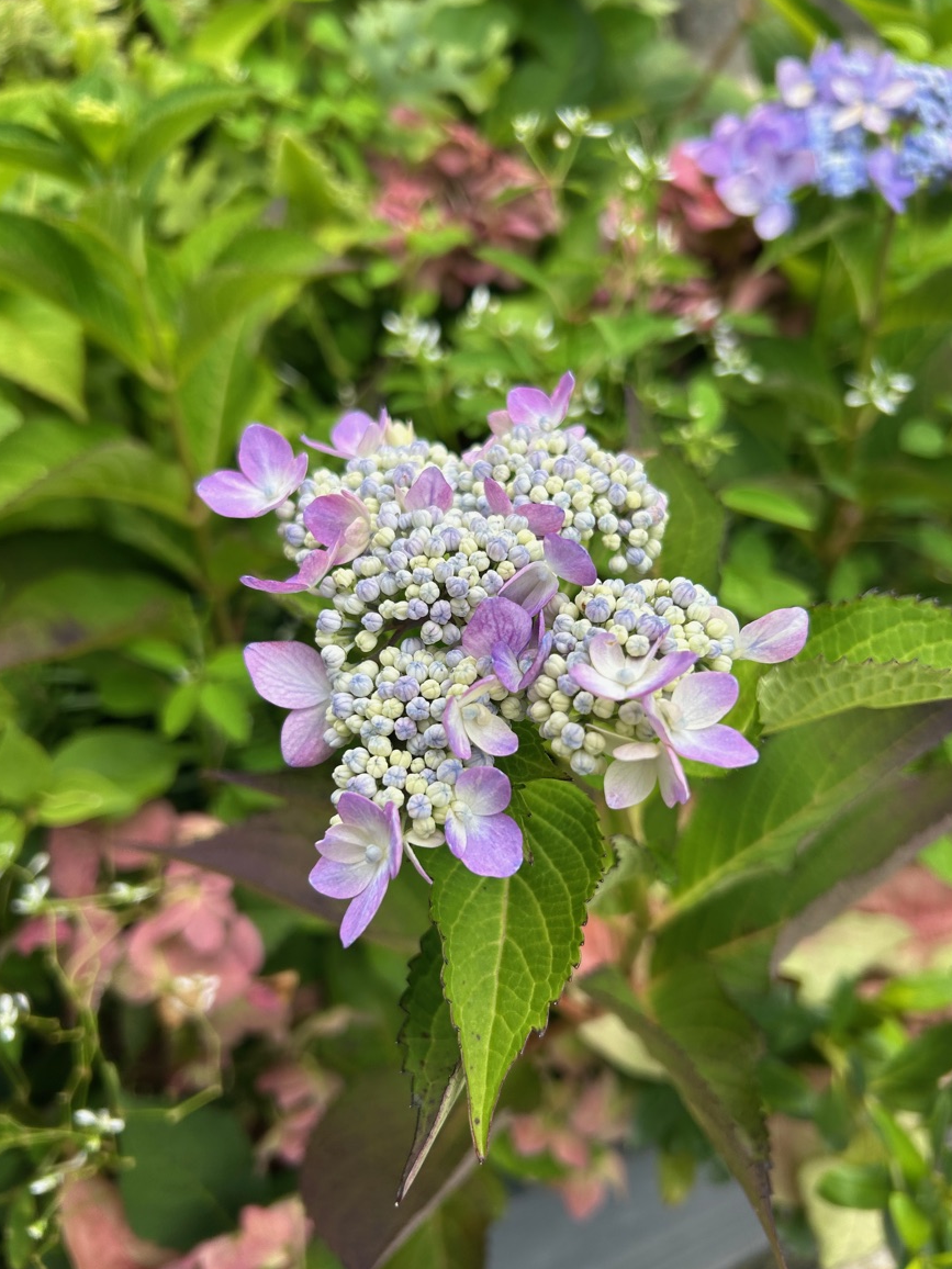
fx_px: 990
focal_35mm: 27
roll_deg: +1.1
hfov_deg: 51.4
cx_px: 483
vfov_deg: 65.3
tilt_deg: -37.8
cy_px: 655
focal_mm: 5.7
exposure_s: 1/1009
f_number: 1.5
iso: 50
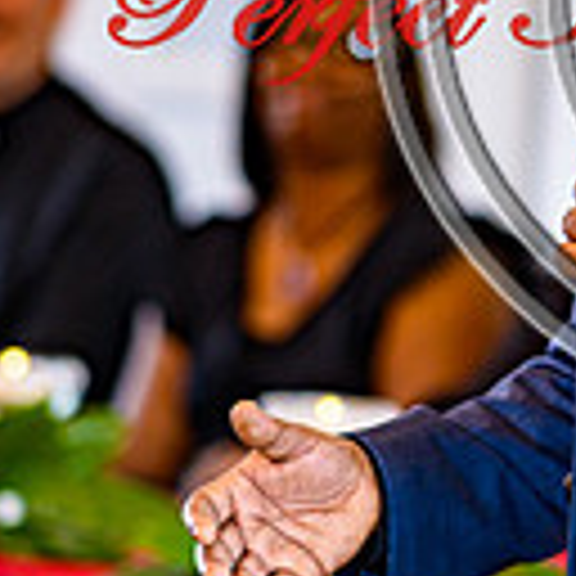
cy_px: 2
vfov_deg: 4.3
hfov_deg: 4.3
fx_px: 7587
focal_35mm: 403
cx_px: 832
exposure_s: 1/125
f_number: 1.8
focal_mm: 105
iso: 160
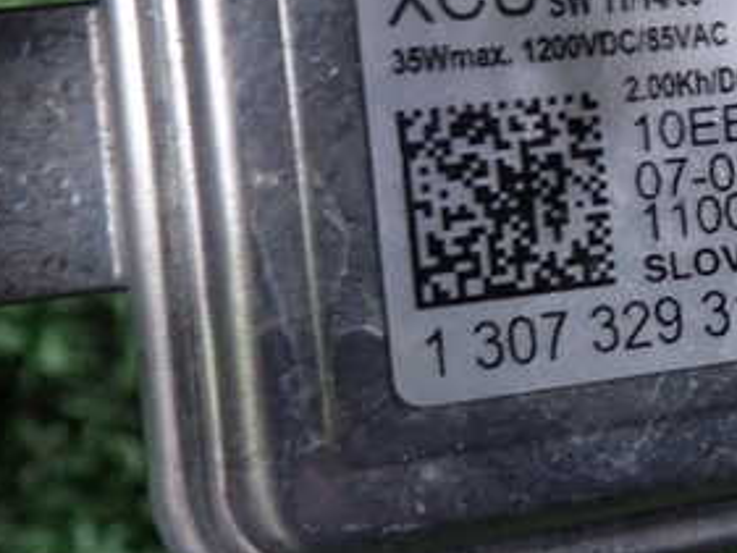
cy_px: 86
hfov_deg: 28.5
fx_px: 1363
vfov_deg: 22.5
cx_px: 729
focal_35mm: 64
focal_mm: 5.4
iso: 250
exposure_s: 1/30
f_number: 2.3
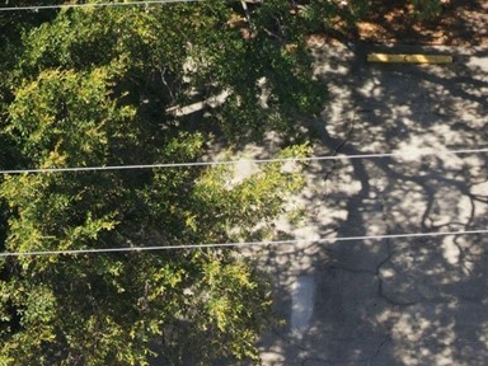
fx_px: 1410
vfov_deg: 13.5
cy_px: -266
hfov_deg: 19.5
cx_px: 363
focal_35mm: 100
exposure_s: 1/4000
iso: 280
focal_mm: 8.7
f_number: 1.8
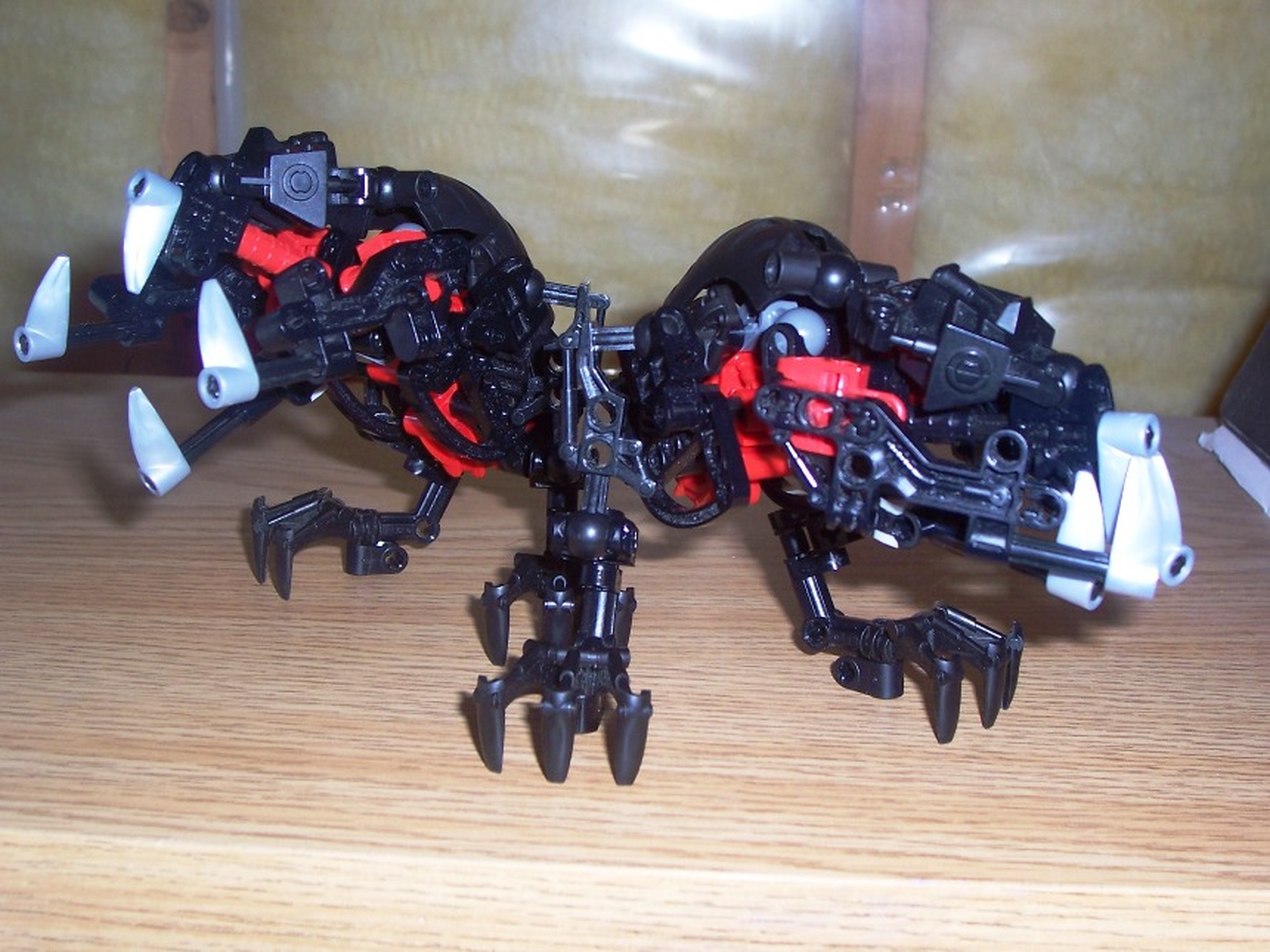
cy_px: 476
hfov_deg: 44.8
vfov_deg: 34.3
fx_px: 1541
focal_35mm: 42
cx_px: 635
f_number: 3
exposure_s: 1/60
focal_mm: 7
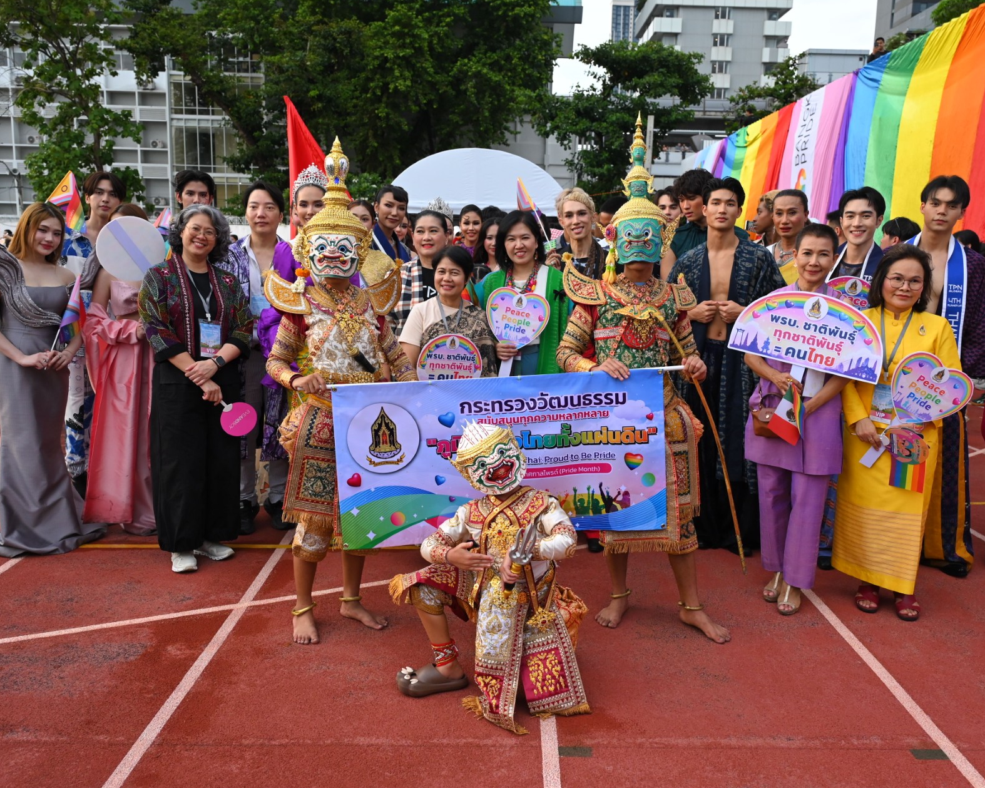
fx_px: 904
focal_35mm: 31
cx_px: 524
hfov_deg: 57.1
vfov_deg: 47.1
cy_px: 395
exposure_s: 1/320
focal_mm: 26
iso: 1000
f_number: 4.5
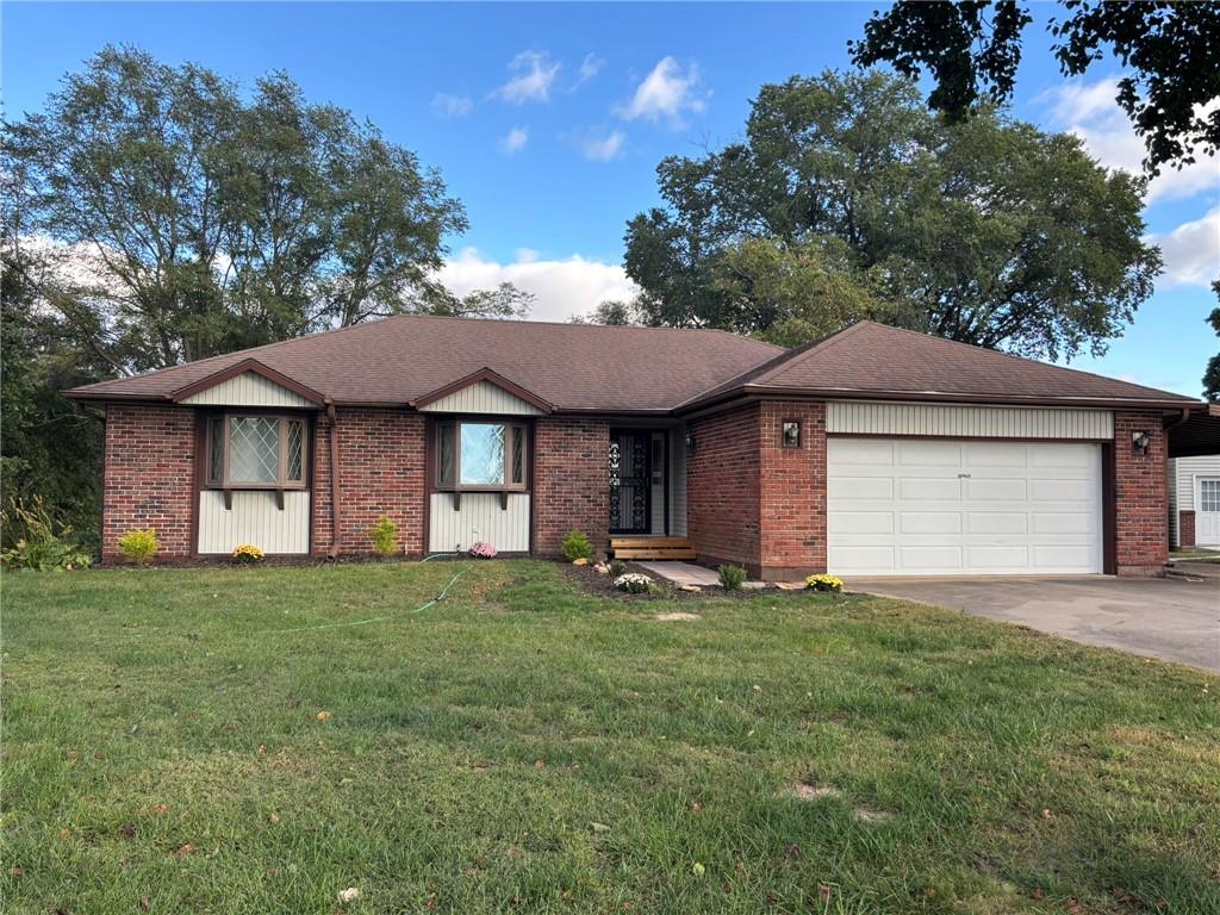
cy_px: 458
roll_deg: -0.4
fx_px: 916
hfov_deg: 67.3
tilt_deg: +2.6
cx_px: 610
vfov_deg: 53.1
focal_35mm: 26
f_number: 1.6
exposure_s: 1/597
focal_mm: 5.96
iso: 50
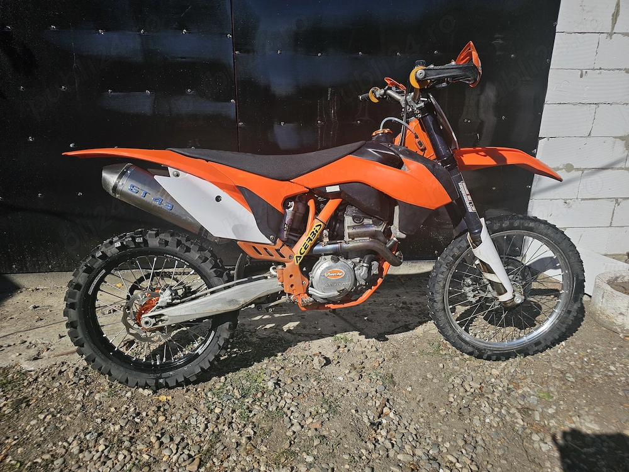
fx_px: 418
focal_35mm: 23
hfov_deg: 73.9
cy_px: 236
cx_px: 314
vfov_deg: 58.9
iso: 12
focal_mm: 6.3
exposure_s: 1/1925
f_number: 1.7
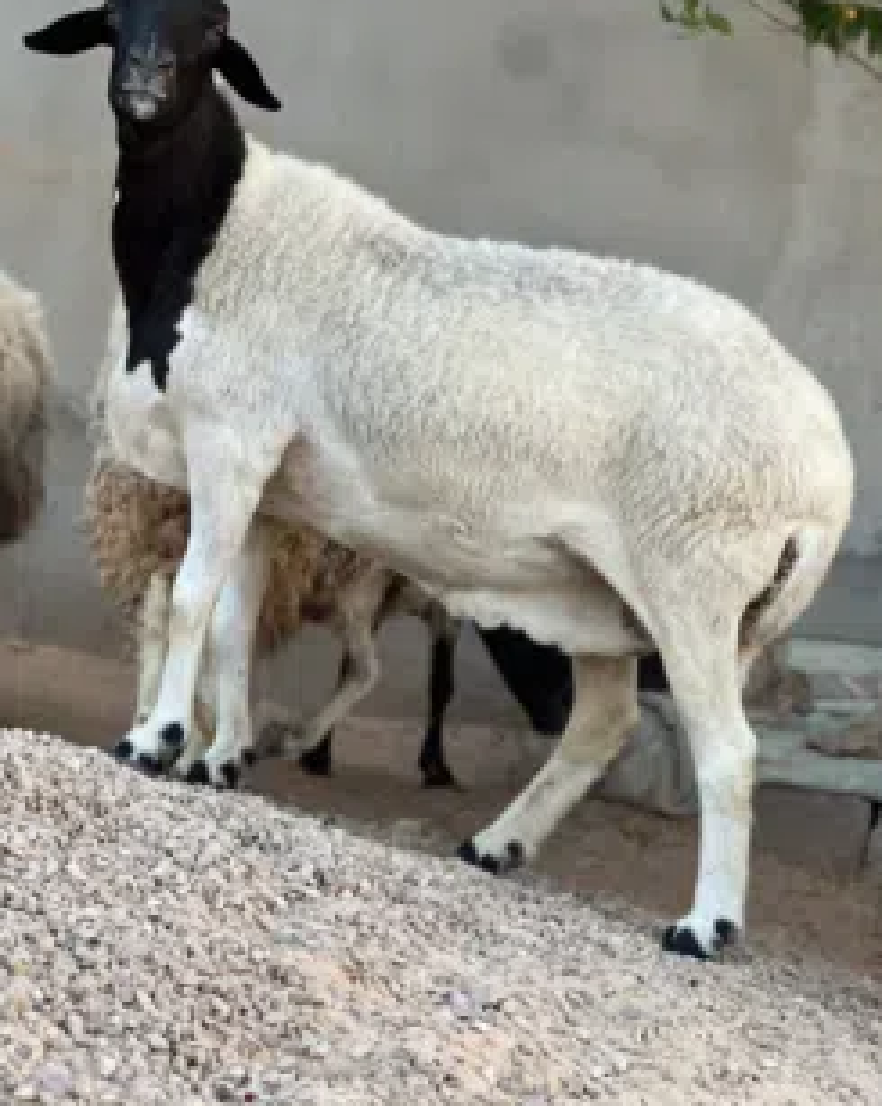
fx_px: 3202
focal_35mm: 98
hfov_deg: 15.7
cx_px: 497
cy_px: 472
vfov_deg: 19.6
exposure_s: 1/121
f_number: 2.8
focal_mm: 9
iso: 200
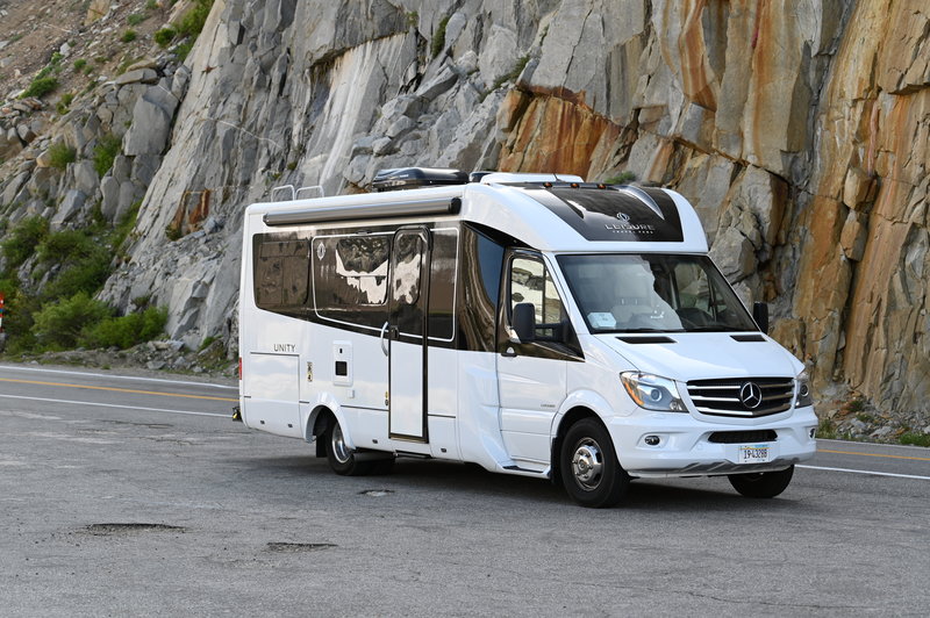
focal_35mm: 80
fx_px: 2065
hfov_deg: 25.4
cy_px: 309
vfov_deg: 17.0
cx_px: 465
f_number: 5.6
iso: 200
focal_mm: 80
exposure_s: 1/250
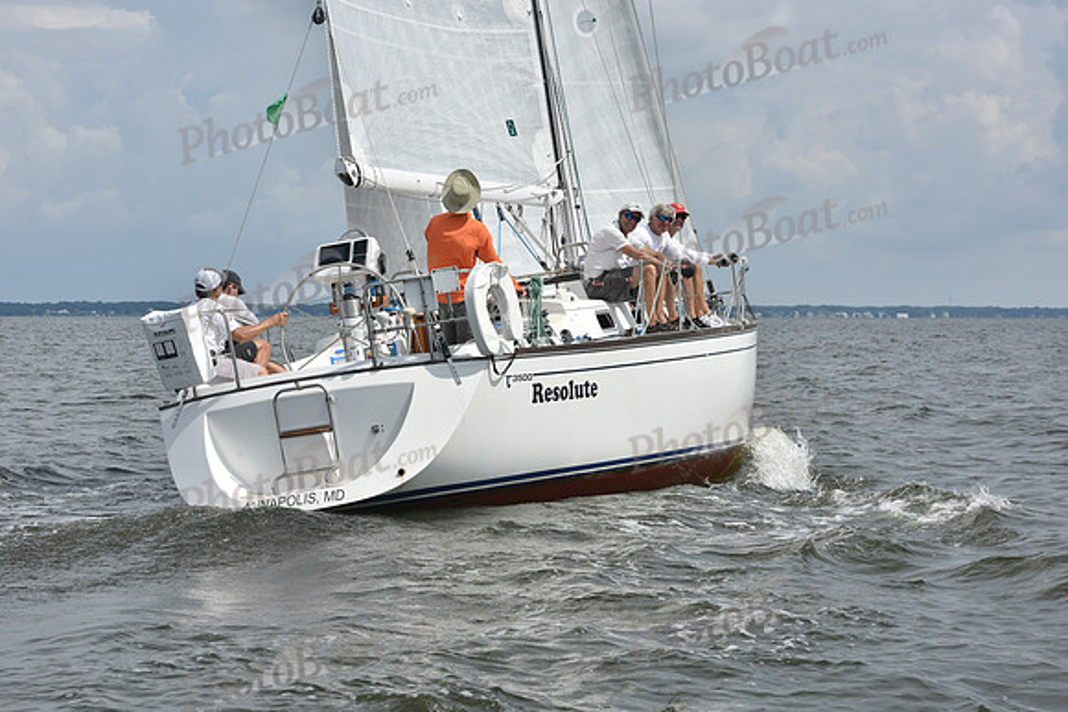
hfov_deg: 22.1
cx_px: 534
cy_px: 356
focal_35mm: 92
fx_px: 2730
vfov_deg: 14.9
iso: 320
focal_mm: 92
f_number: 11
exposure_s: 1/1000
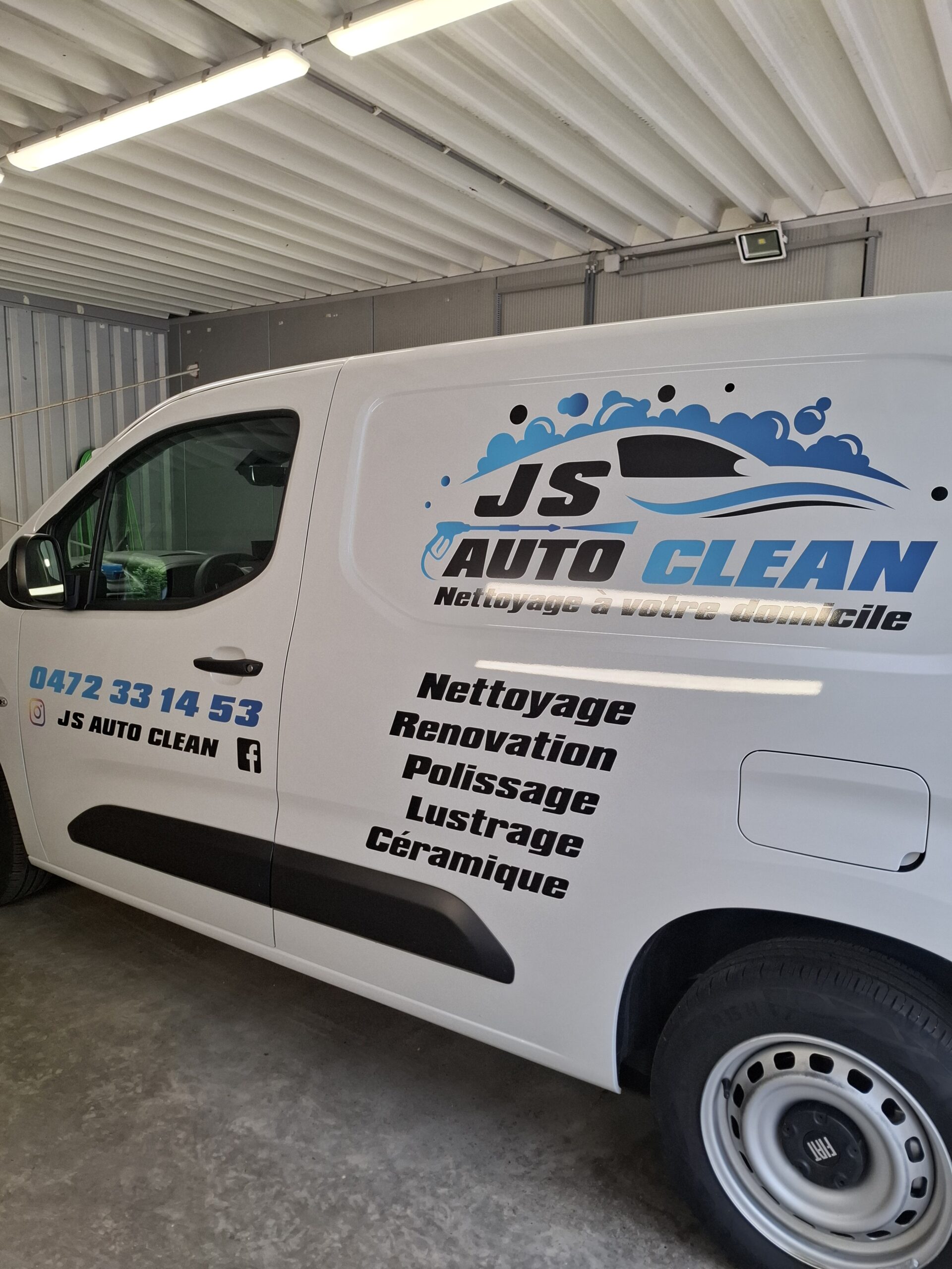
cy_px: 634
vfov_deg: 73.9
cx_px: 476
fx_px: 843
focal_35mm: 23
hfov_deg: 58.9
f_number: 1.8
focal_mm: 5.54
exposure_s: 1/100
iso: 50
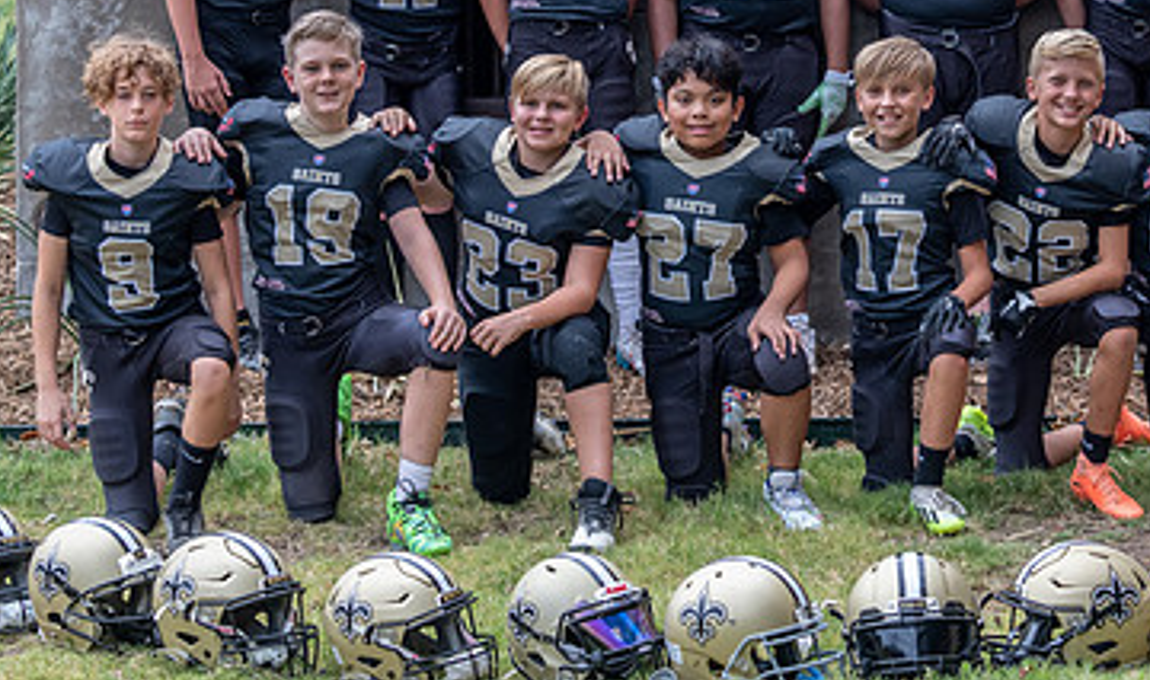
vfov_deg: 10.2
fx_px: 3798
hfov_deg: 17.1
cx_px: 829
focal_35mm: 123
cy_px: 121
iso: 1000
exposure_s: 1/320
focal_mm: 70
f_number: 4
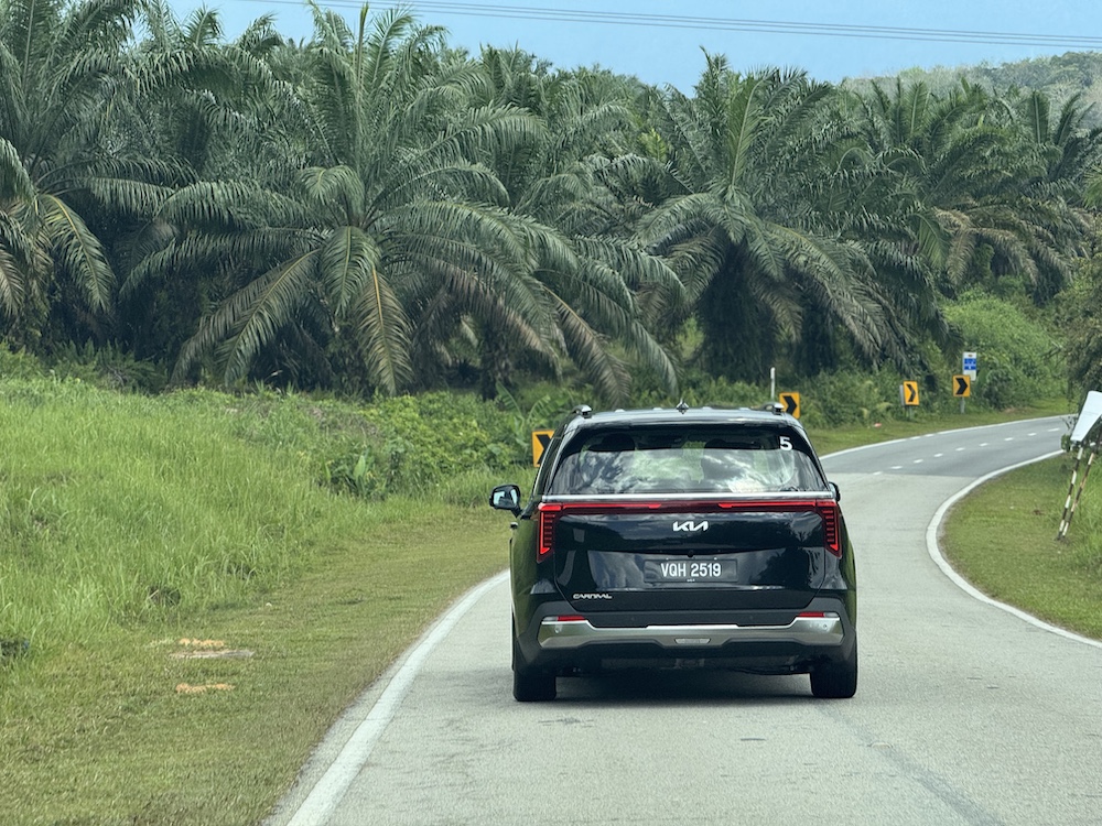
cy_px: 413
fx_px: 3820
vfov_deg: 12.3
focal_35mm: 120
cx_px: 551
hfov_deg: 16.4
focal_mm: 15.66
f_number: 2.8
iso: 50
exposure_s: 1/467
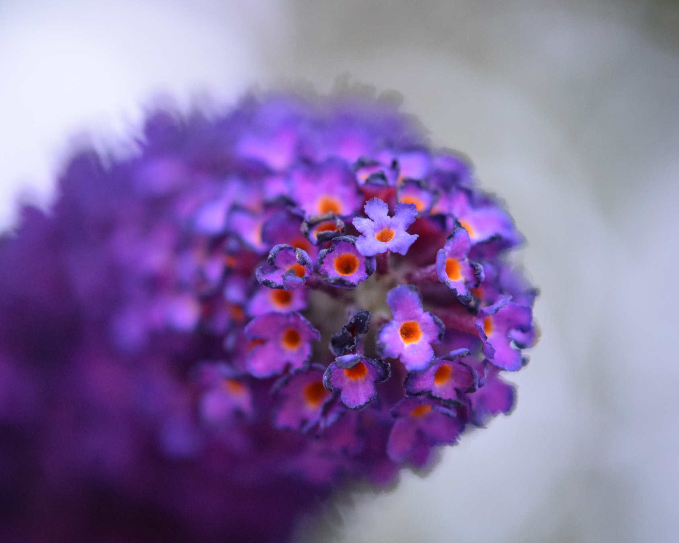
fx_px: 2905
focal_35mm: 145
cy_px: 273
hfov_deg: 13.3
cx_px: 302
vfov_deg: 10.7
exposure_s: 1/320
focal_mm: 85
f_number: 4
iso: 3200
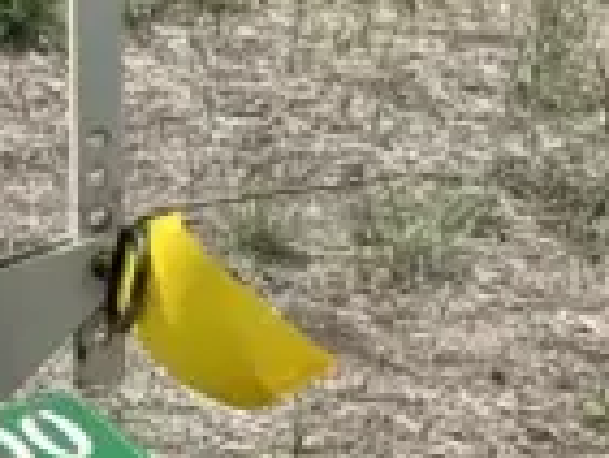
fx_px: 3117
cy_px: 929
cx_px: -626
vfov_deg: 8.0
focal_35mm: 177
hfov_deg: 10.3
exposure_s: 1/3356
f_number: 1.5
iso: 50
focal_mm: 5.7
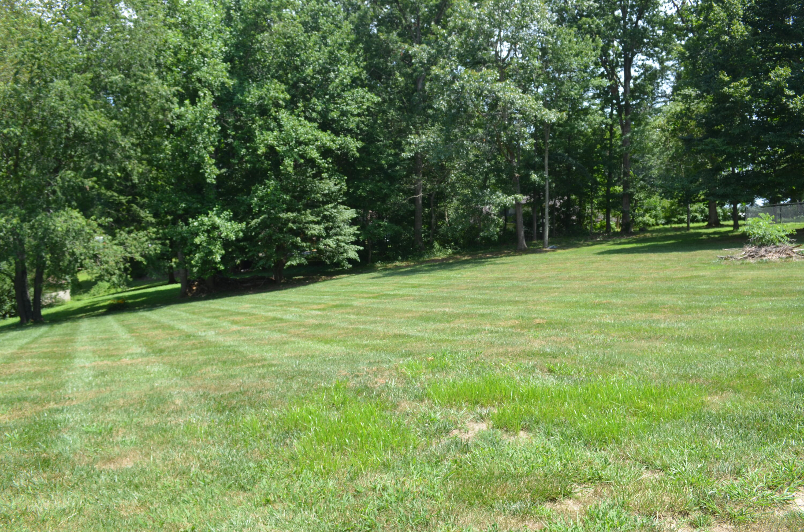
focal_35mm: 27
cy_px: 266
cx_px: 402
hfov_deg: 67.5
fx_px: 602
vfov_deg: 47.7
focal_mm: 18
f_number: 8
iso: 200
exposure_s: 1/200
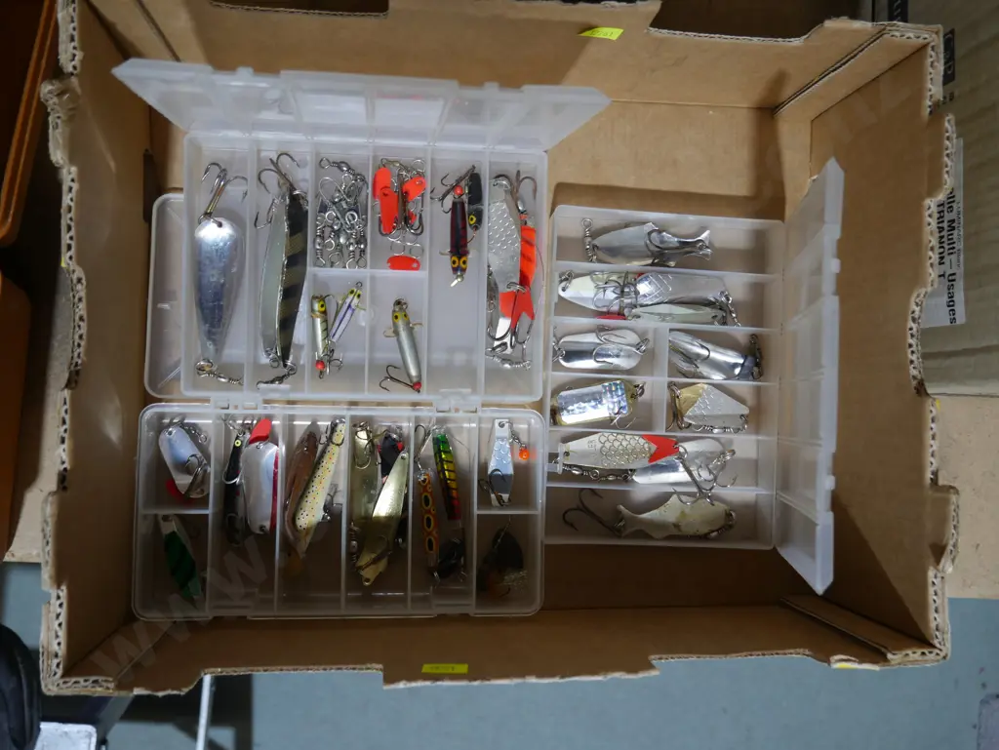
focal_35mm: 30
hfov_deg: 59.9
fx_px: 866
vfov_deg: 46.8
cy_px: 375
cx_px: 500
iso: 320
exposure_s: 1/60
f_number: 3.6
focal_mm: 15
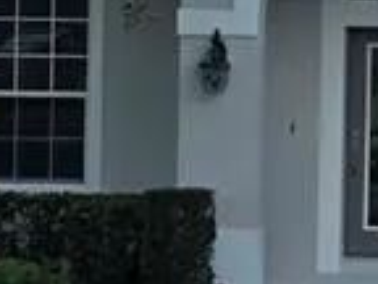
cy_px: 34
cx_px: 719
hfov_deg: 11.1
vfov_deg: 9.1
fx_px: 1780
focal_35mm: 163
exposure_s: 1/7944
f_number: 1.7
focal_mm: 6.3
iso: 80
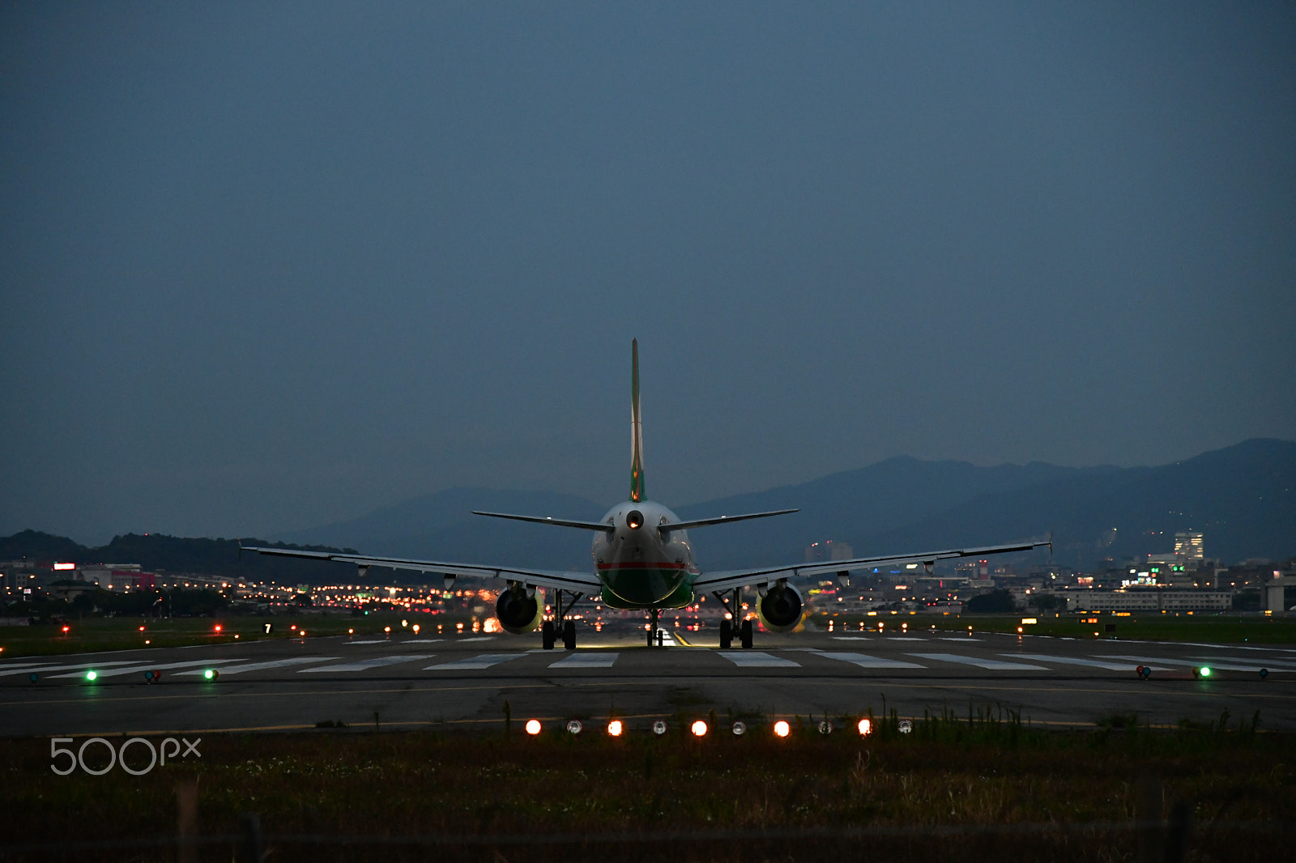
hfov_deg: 17.1
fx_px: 4319
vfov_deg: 11.4
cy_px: 432
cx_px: 648
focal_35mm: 120
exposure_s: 1/250
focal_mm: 120
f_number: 4.5
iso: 3600
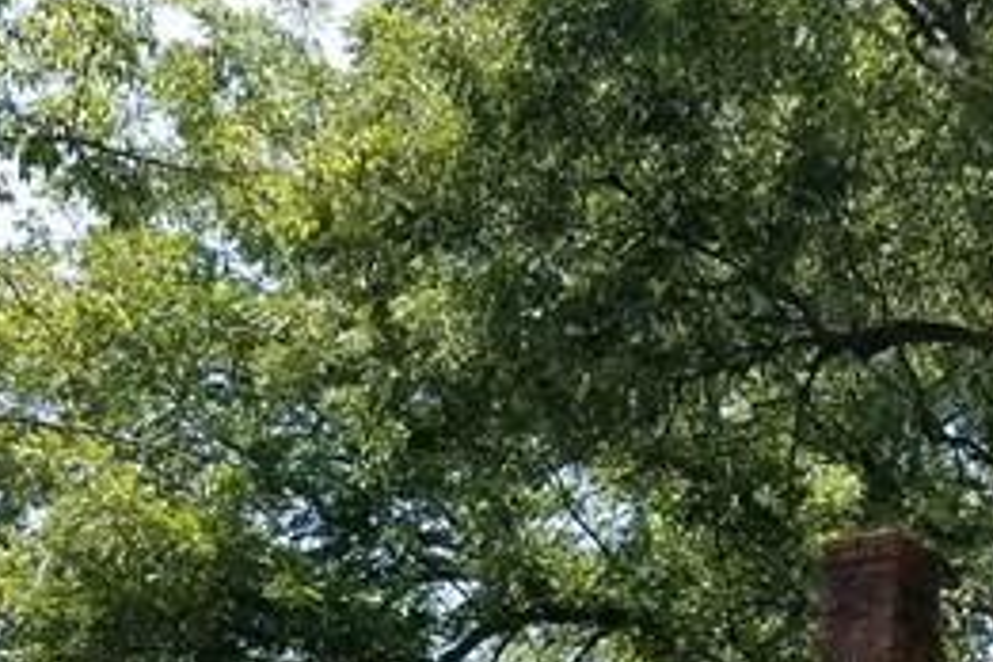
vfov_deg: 11.9
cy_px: 1195
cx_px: 989
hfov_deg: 18.8
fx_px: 2924
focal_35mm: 106
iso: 50
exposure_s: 1/906
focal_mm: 4.2
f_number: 1.7
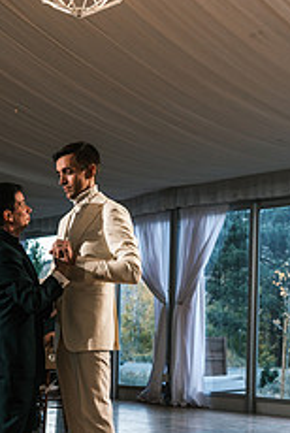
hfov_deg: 19.9
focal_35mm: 68
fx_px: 819
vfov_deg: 29.1
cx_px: 64
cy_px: 327
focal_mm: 18
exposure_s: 1/250
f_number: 3.2
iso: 400
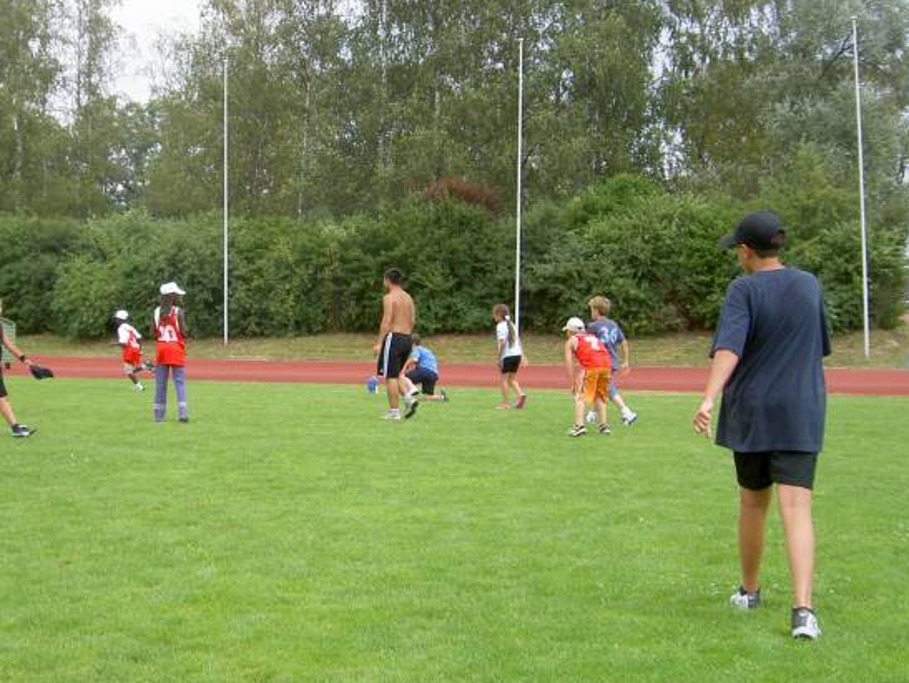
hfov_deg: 33.4
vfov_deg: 25.7
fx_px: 1498
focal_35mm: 57
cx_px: 292
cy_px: 322
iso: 100
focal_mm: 8
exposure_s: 1/160
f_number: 4.7
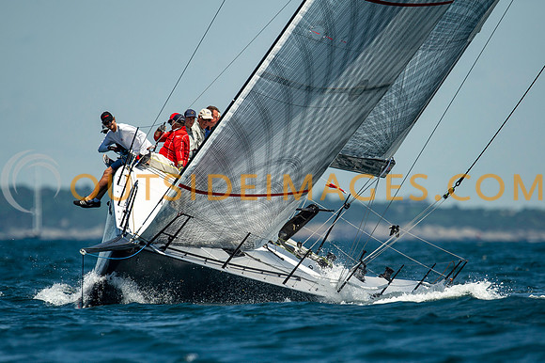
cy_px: 207
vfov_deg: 1.9
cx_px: 272
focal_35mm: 737
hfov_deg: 2.8
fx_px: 11144
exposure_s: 1/3200
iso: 400
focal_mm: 600
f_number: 5
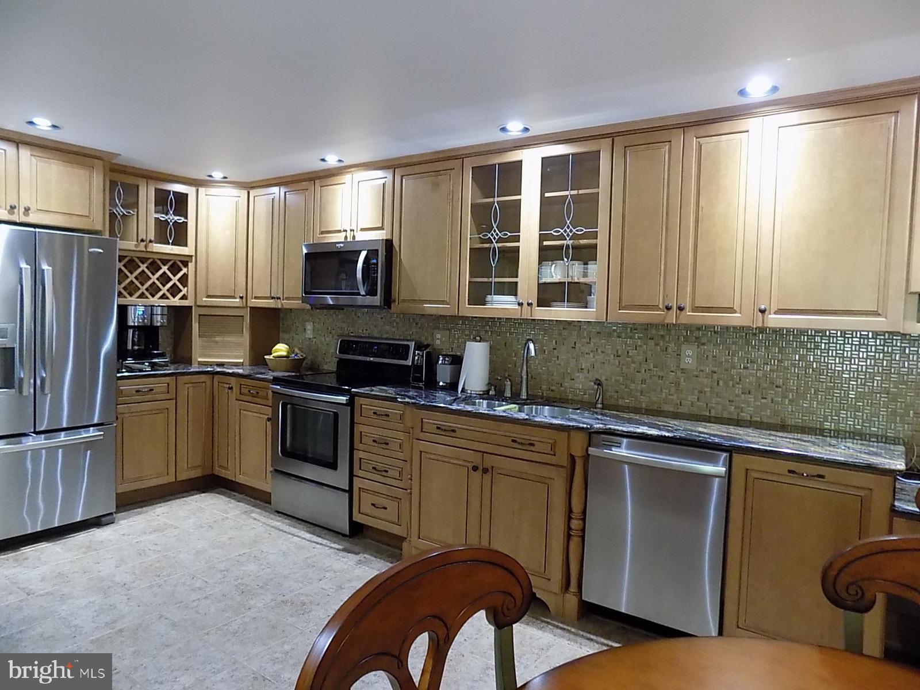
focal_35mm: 23
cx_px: 460
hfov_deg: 73.9
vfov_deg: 58.9
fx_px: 611
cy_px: 345
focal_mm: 4
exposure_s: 1/15
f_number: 3.1
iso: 400
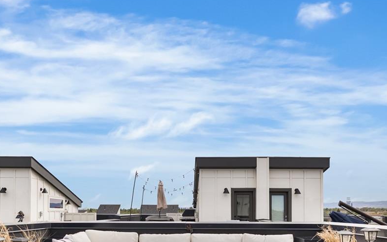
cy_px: 207
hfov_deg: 56.6
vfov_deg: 35.5
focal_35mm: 34
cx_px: 185
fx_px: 359
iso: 100
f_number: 4
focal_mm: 16.5
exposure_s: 1/200
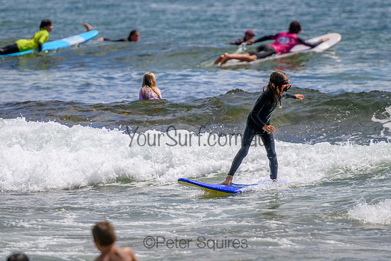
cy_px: 107
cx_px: 203
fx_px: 5973
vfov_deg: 2.5
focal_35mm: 550
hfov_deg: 3.7
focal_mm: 400
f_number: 5.6
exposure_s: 1/2000
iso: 220
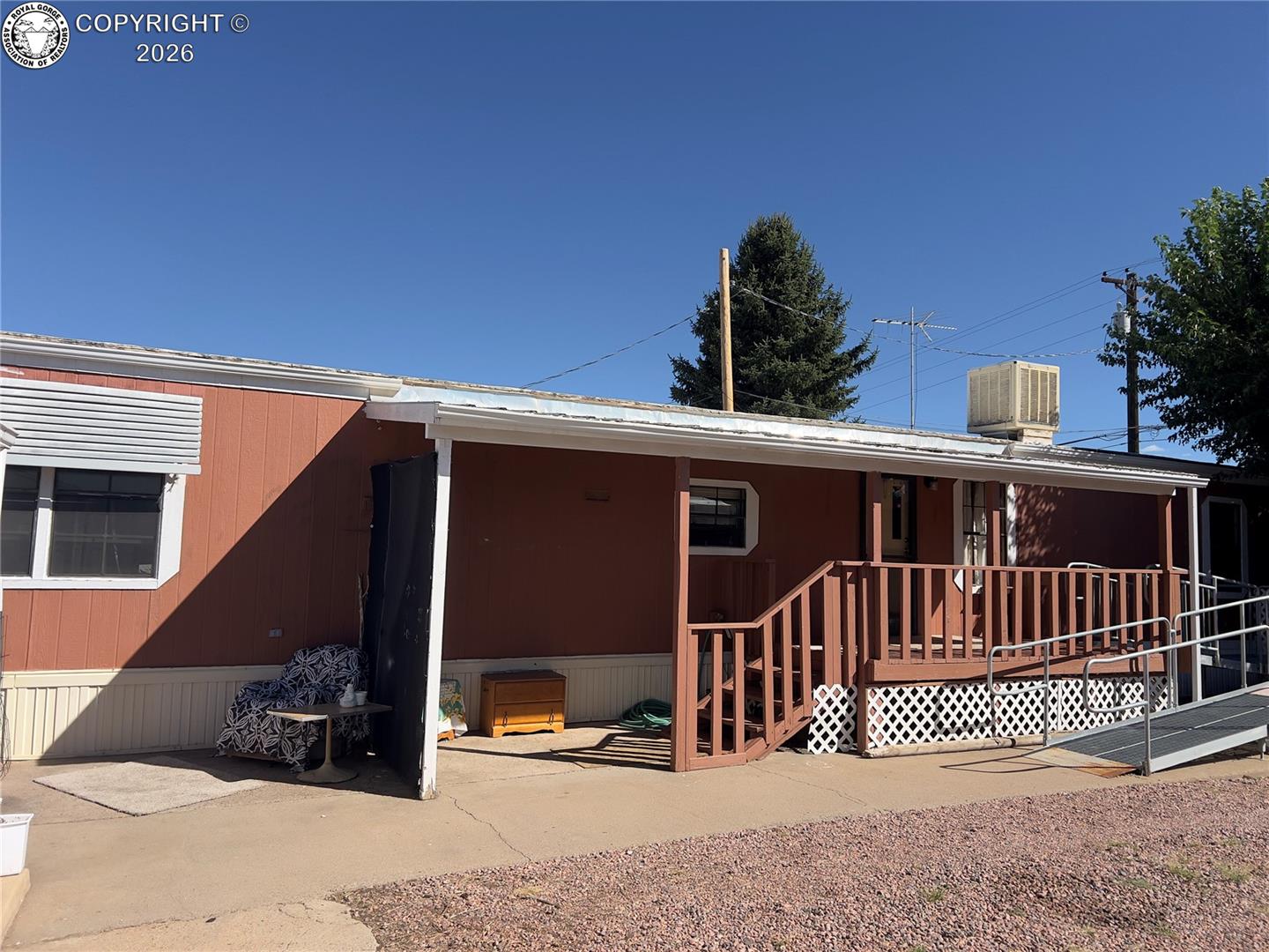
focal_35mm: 26
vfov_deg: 53.1
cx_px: 634
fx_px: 953
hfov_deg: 67.3
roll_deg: -1.8
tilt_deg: +3.6
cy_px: 476
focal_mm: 5.7
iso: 50
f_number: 1.5
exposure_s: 1/4444
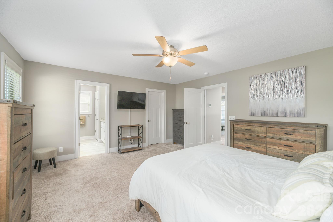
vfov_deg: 81.2
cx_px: 166
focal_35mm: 14
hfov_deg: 104.3
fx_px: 129
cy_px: 111
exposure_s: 1/6
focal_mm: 14
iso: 320
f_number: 8
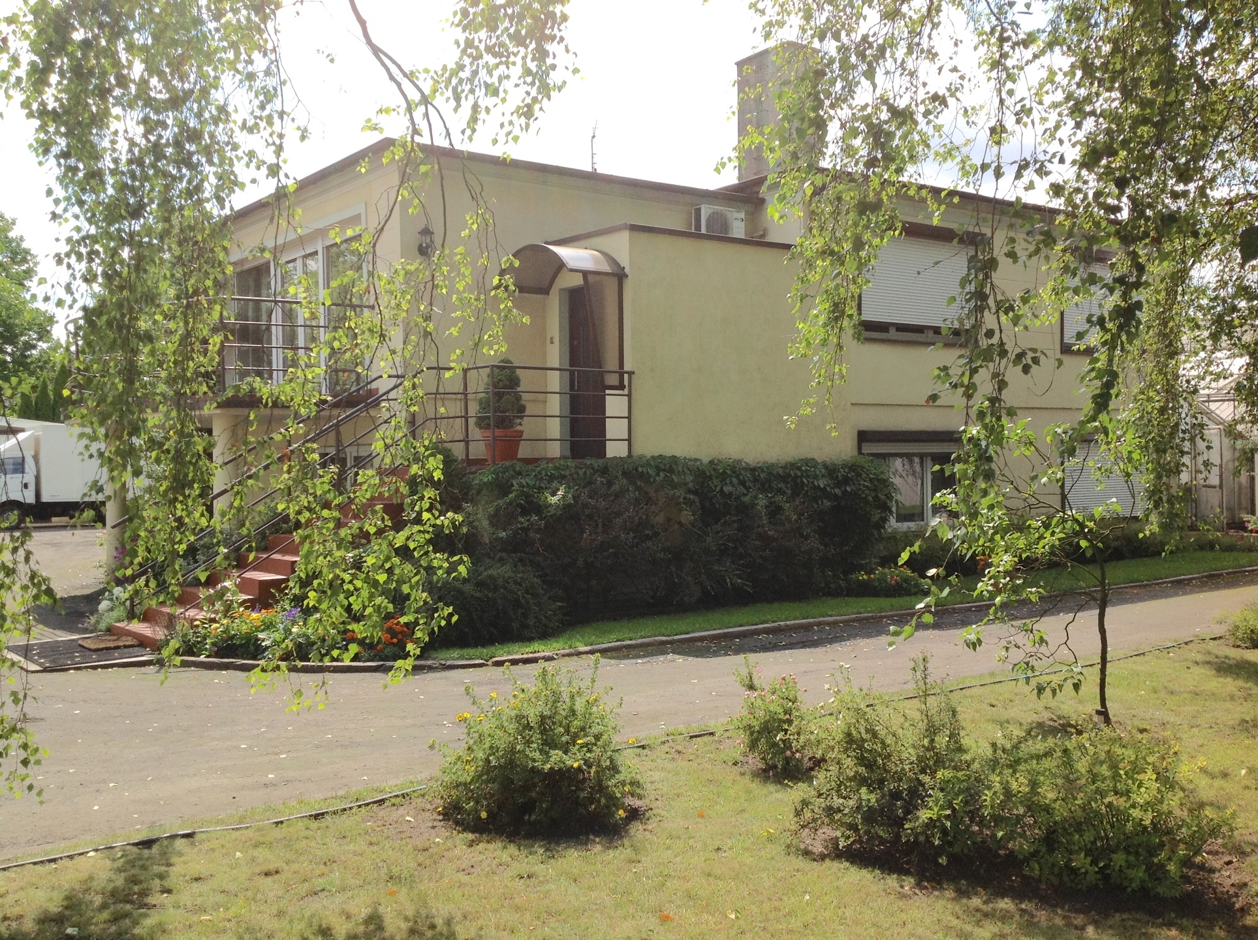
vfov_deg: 40.6
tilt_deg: +0.1
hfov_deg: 52.7
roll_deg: -0.2
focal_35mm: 35
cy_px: 470
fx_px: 1270
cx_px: 629
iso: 50
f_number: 2.4
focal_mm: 4.28
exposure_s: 1/975
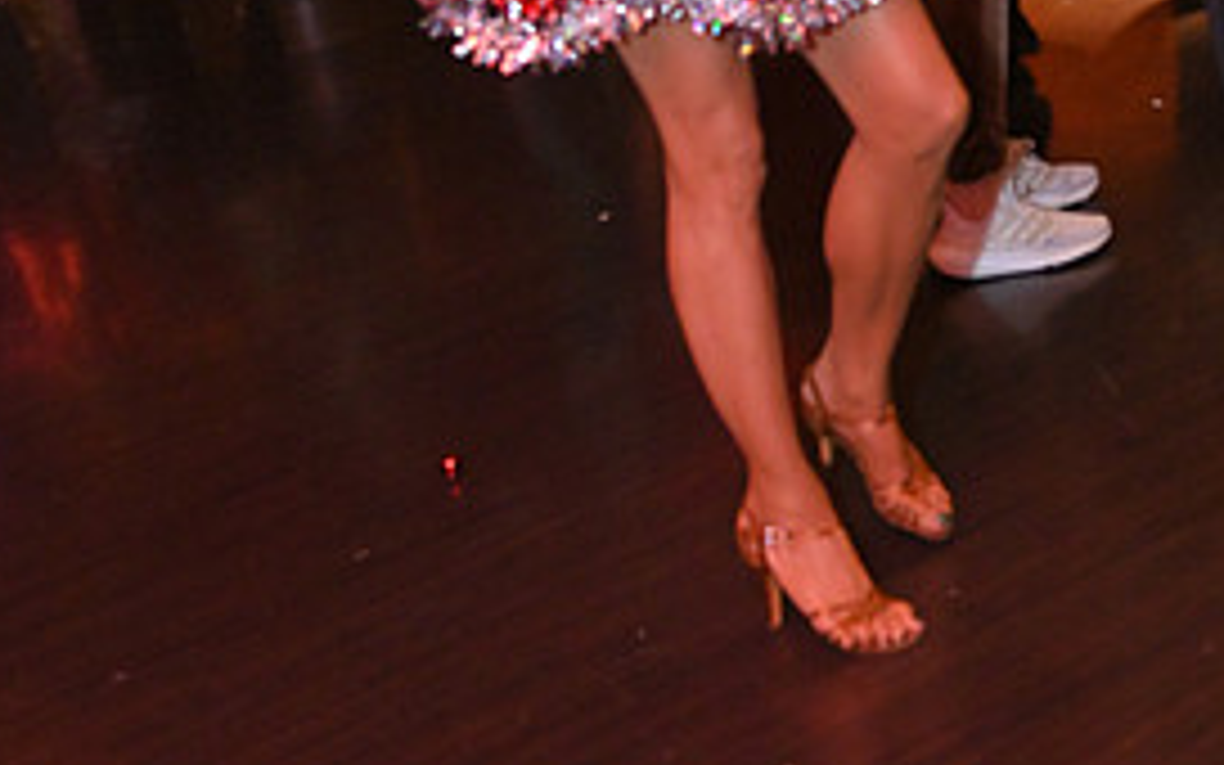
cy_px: -238
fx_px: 2468
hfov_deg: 27.6
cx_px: 844
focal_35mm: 74
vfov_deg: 16.6
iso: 4000
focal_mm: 34
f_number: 4
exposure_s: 1/100
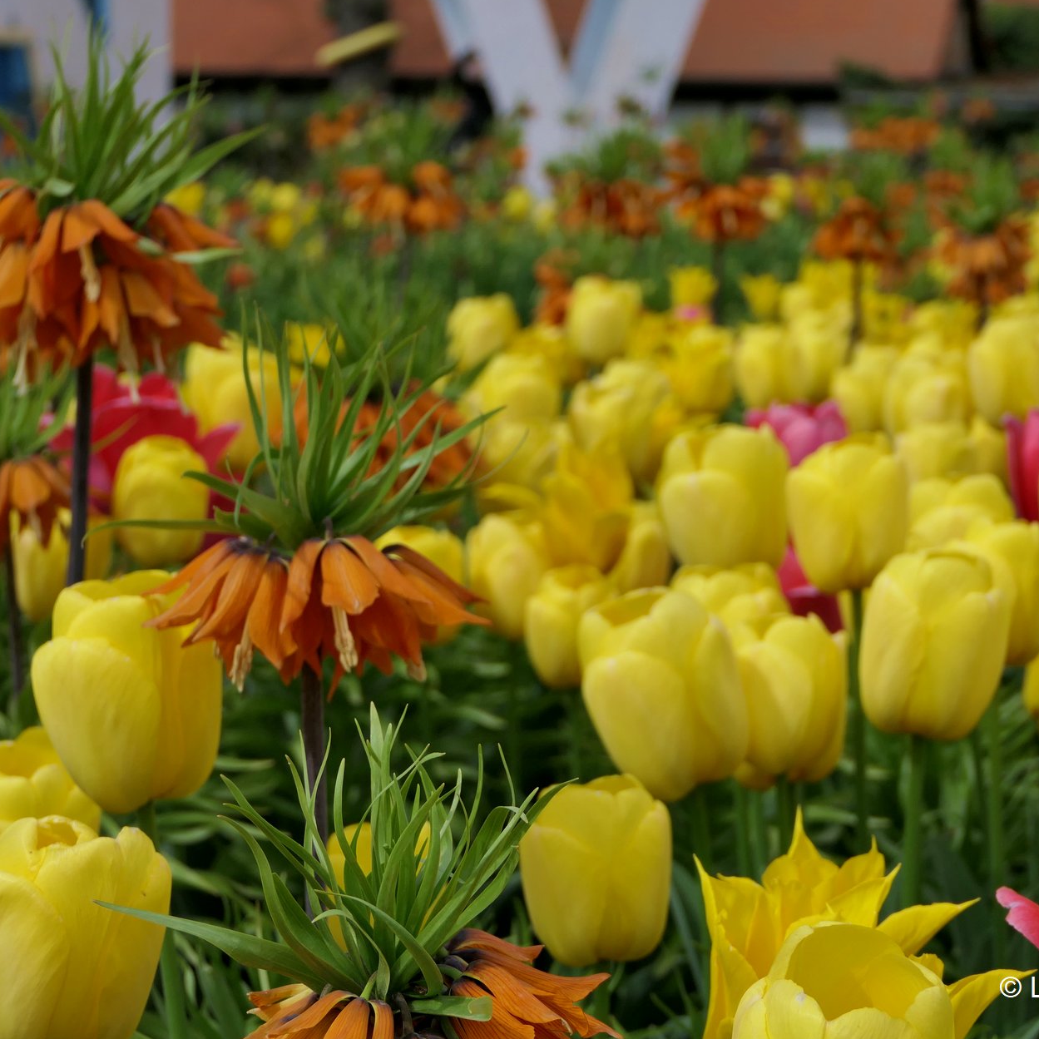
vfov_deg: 21.4
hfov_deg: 21.4
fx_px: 2751
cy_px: 522
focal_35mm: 81
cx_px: 626
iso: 125
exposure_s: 1/2000
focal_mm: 22.7
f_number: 4.5
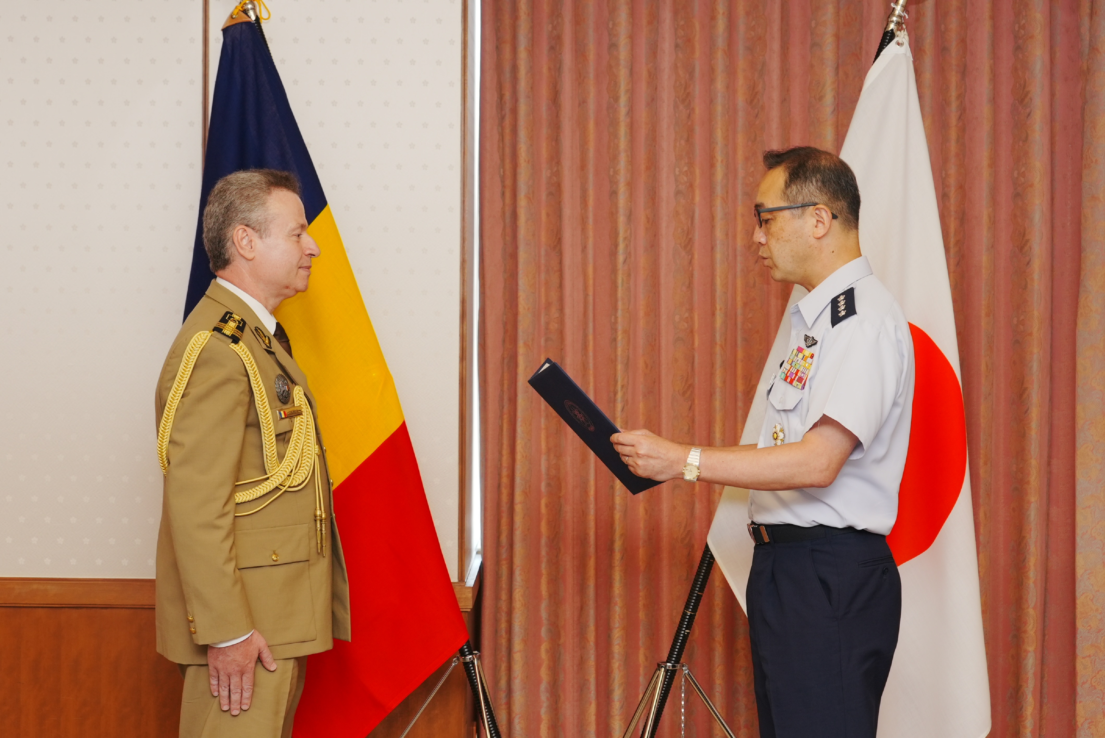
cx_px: 552
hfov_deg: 35.6
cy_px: 369
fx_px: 1720
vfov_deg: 24.2
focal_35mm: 56
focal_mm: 56
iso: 500
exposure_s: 1/200
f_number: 4.5
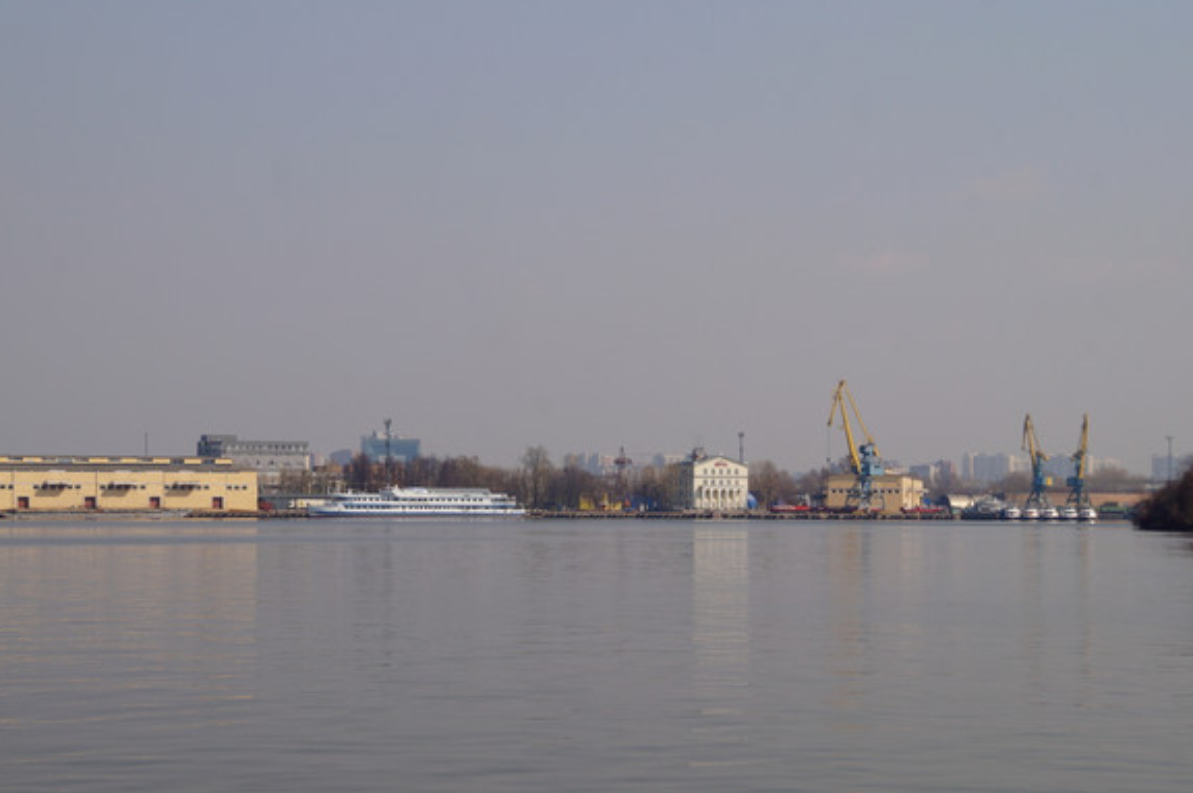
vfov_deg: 13.7
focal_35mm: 100
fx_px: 3311
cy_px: 433
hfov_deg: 20.4
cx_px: 615
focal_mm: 60
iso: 100
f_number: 11
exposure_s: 1/200
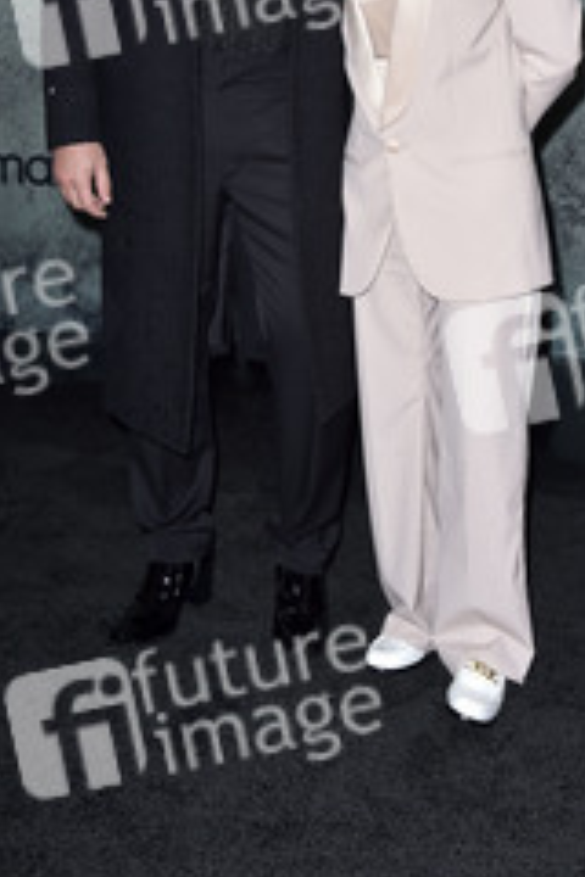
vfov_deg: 24.9
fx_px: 1950
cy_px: 164
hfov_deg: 17.1
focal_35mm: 80
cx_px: 302
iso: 640
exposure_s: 1/250
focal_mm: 48
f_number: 6.3
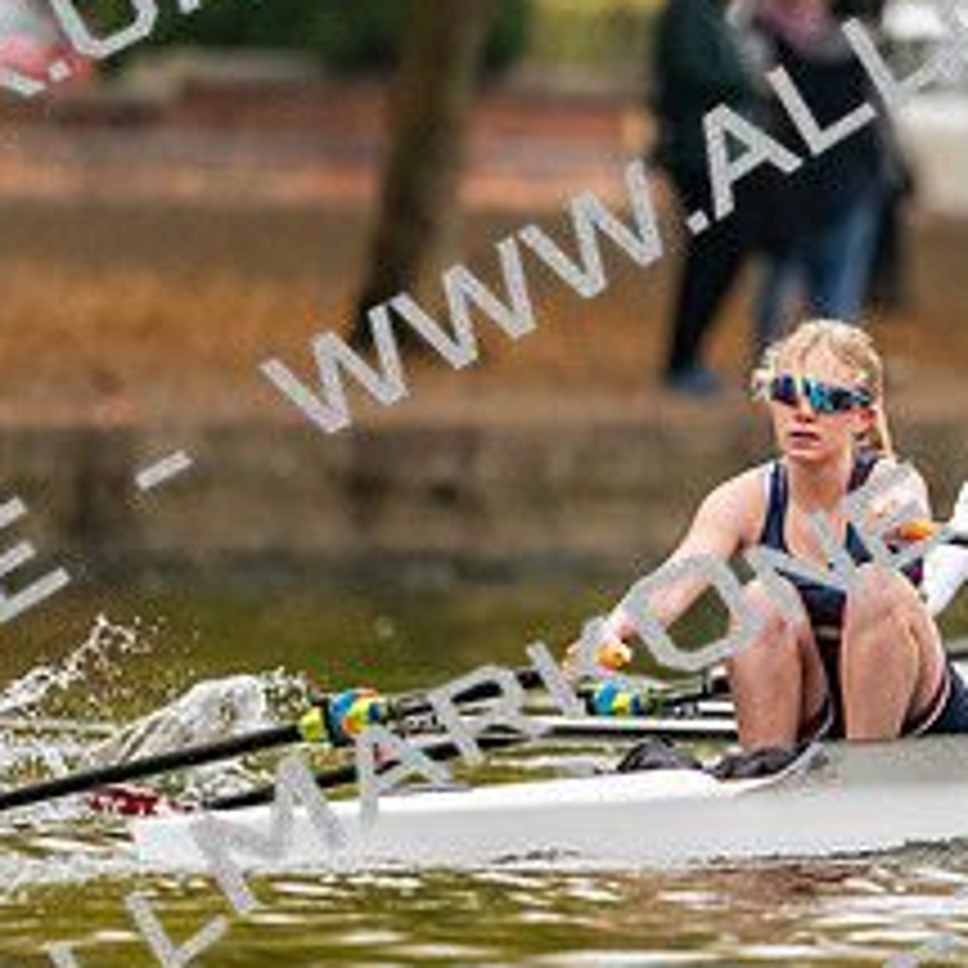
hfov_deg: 1.9
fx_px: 29043
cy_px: 448
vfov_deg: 1.9
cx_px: 819
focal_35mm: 918
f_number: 4.5
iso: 3600
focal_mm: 400
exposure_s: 1/2000
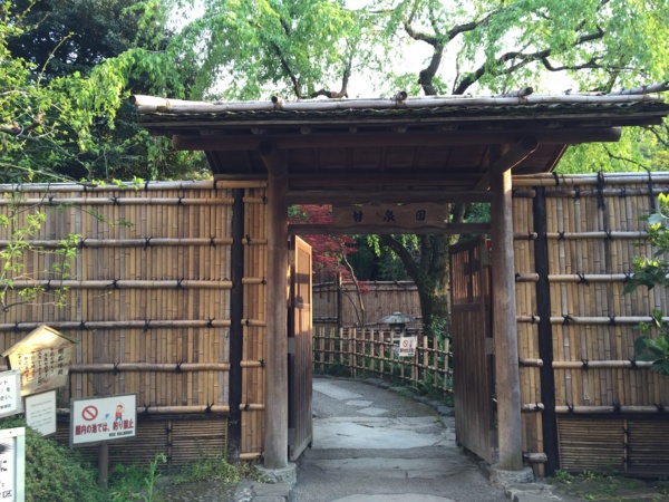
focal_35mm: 29
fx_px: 560
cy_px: 251
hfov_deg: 61.7
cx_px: 334
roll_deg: +0.9
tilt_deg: +5.2
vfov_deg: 48.2
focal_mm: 4.15
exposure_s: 1/60
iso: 40
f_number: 2.2
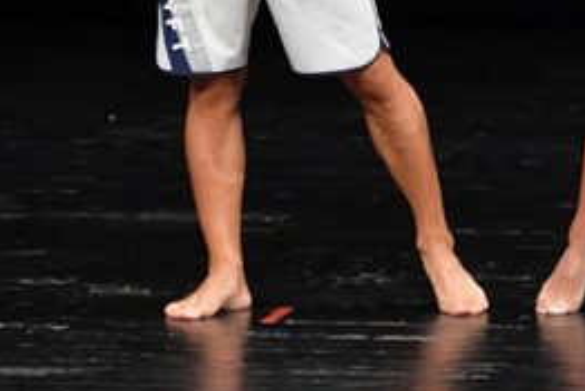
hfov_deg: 2.7
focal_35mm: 754
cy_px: -109
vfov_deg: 1.8
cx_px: 381
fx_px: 12259
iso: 3200
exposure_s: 1/400
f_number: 5.6
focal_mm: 170
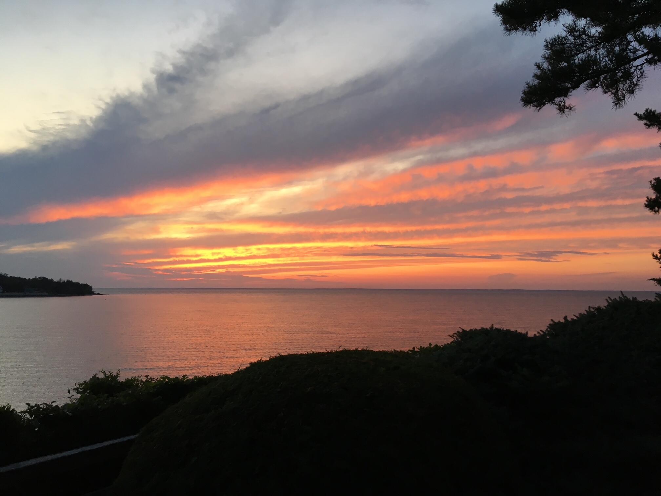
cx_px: 330
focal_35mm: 29
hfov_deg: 61.7
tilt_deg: +4.3
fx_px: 554
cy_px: 248
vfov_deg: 48.2
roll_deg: -0.6
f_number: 2.2
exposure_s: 1/30
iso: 25
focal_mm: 4.15
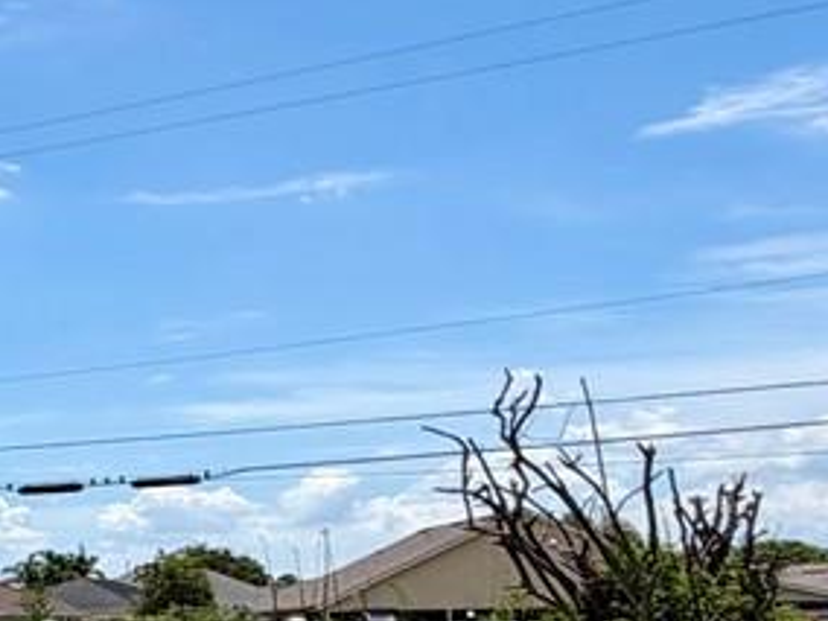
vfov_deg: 18.3
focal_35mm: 79
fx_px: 1890
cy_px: 601
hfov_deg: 19.0
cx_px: -656
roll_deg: +0.8
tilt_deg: +2.7
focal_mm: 2.22
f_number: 2.2
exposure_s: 1/1211
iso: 20
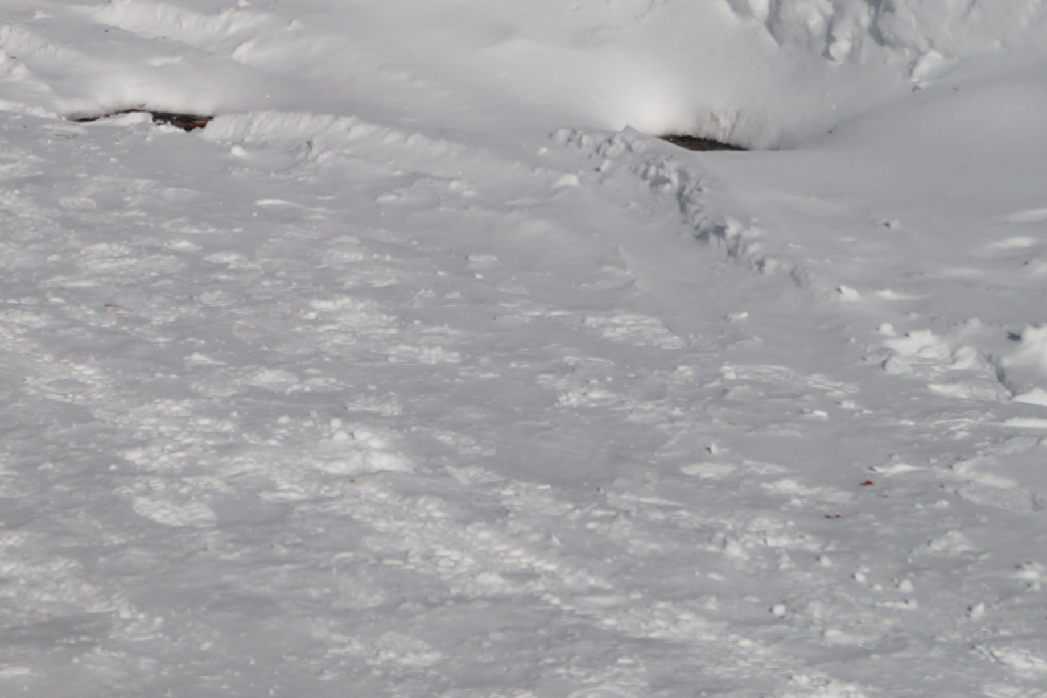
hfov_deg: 16.9
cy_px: -104
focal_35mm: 120
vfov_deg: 11.2
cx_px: 126
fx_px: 3490
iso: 100
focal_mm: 30
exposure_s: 1/1000
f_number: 9
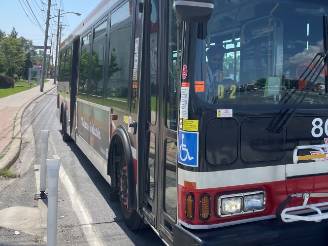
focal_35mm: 40
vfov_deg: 35.7
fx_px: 379
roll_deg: -1.0
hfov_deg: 45.7
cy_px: 91
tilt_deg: +0.0
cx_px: 231
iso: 32
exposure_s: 1/2398
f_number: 1.6
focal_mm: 4.2
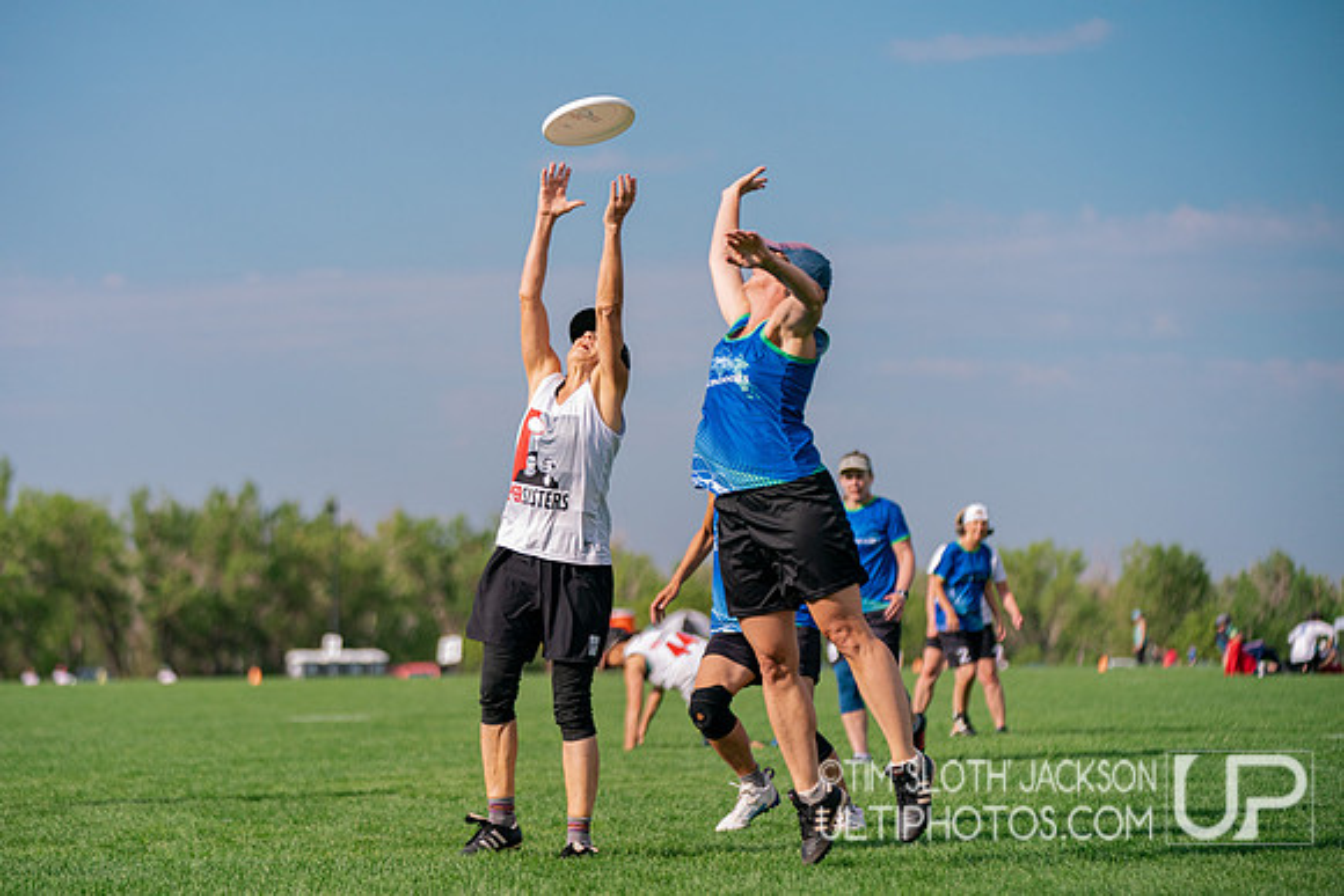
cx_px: 626
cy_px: 439
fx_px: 4922
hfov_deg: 15.5
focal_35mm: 132
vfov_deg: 10.4
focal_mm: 117
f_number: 2.8
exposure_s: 1/10000
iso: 500
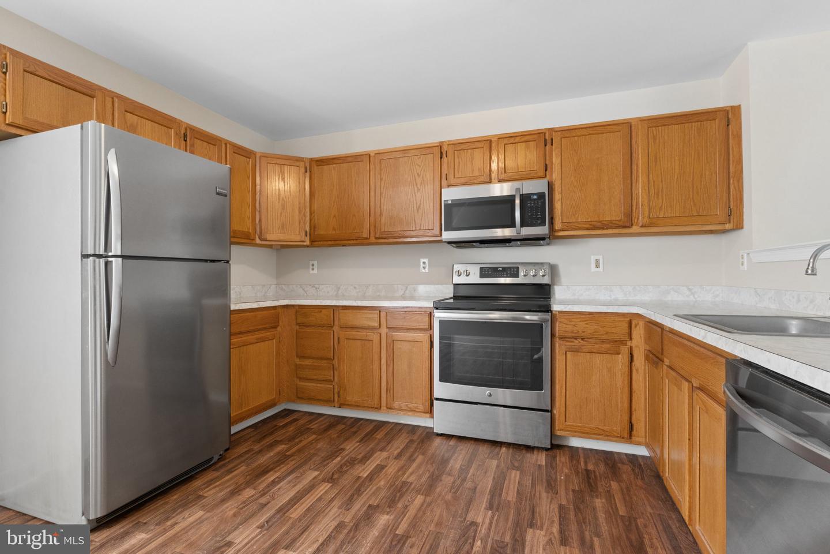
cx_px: 415
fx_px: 380
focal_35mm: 16
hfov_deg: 95.0
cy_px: 277
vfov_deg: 72.1
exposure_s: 1/8
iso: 400
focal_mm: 11
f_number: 8
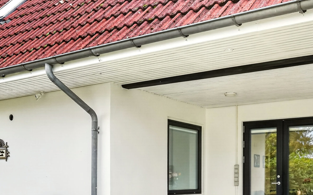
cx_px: 230
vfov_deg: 26.8
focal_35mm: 46
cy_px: 183
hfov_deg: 42.3
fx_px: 392
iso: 1000
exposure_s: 1/30
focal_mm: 21
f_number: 8
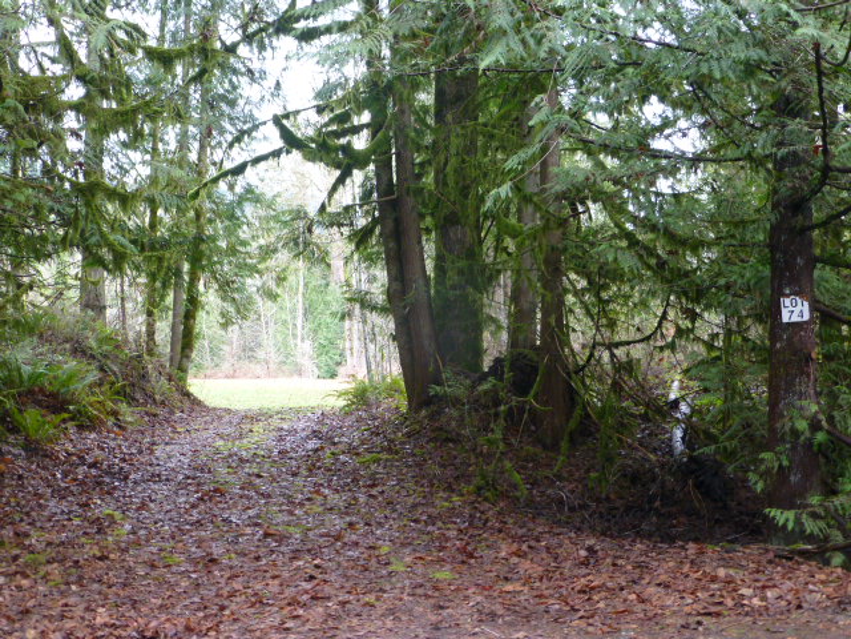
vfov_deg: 30.9
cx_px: 426
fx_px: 1155
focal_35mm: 47
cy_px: 320
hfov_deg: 40.4
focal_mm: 8.5
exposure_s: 1/60
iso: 400
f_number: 4.2
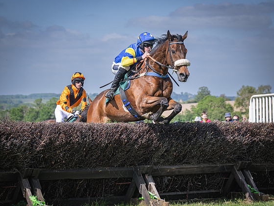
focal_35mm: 116
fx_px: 919
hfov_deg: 17.0
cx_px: 154
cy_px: 85
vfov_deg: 12.8
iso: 200
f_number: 4
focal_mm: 70
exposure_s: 1/1600
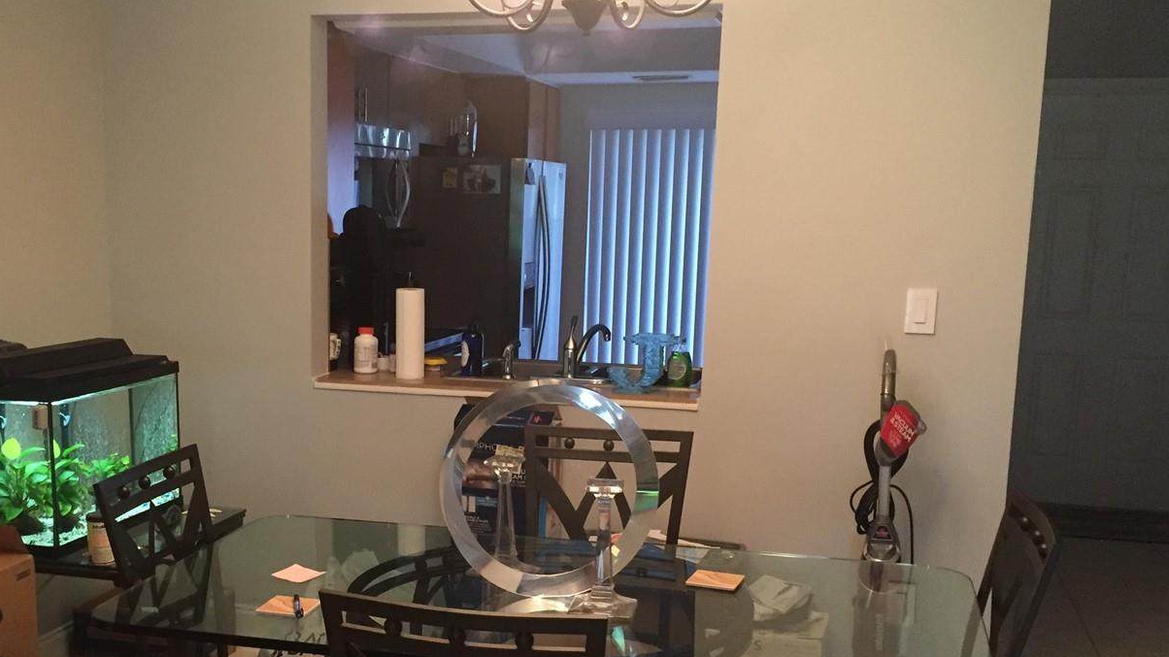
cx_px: 440
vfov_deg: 28.1
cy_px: 442
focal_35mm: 42
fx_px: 1302
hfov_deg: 47.9
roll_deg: -2.0
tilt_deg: -10.3
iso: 250
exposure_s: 1/20
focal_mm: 4.15
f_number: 2.2
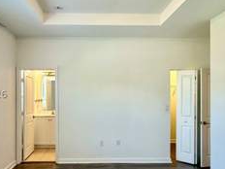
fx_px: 188
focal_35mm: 29
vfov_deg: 48.1
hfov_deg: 61.4
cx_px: 96
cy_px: 94
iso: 200
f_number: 2.2
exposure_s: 1/120
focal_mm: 2.22
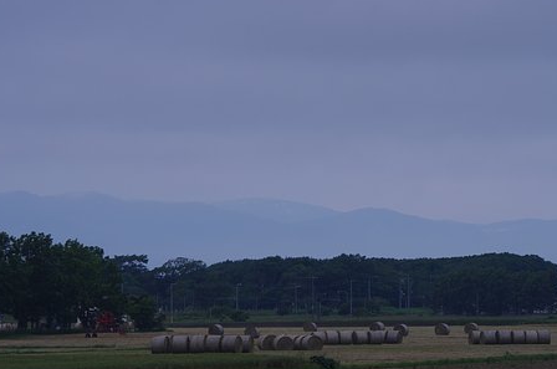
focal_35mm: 185
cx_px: 303
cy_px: 196
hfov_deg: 11.1
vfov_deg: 7.4
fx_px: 2857
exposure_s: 1/125
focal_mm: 108
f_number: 5
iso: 400
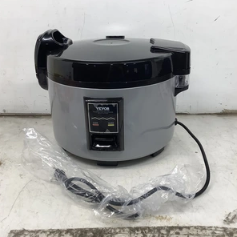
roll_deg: +0.4
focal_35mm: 37
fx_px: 287
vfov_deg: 44.9
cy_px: 118
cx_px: 113
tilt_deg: -25.0
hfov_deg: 44.9
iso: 80
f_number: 2.4
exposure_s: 1/120
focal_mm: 3.3
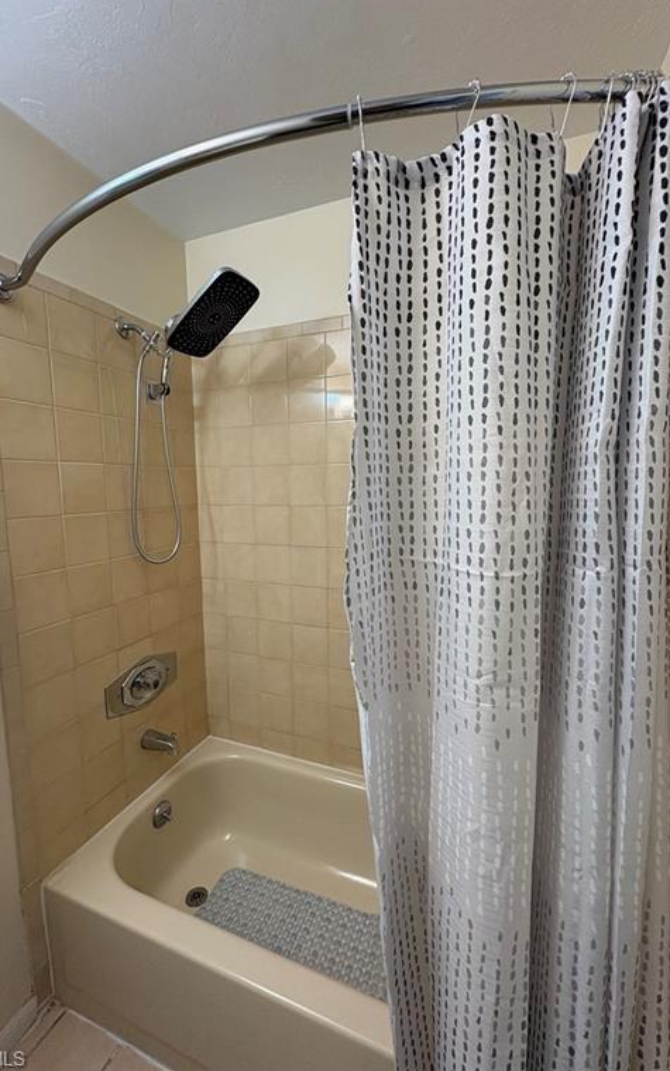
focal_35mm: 15
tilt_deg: -6.5
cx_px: 327
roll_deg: +0.0
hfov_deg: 74.8
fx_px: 438
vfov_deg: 101.5
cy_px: 531
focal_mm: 2.22
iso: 125
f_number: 2.2
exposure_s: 1/60
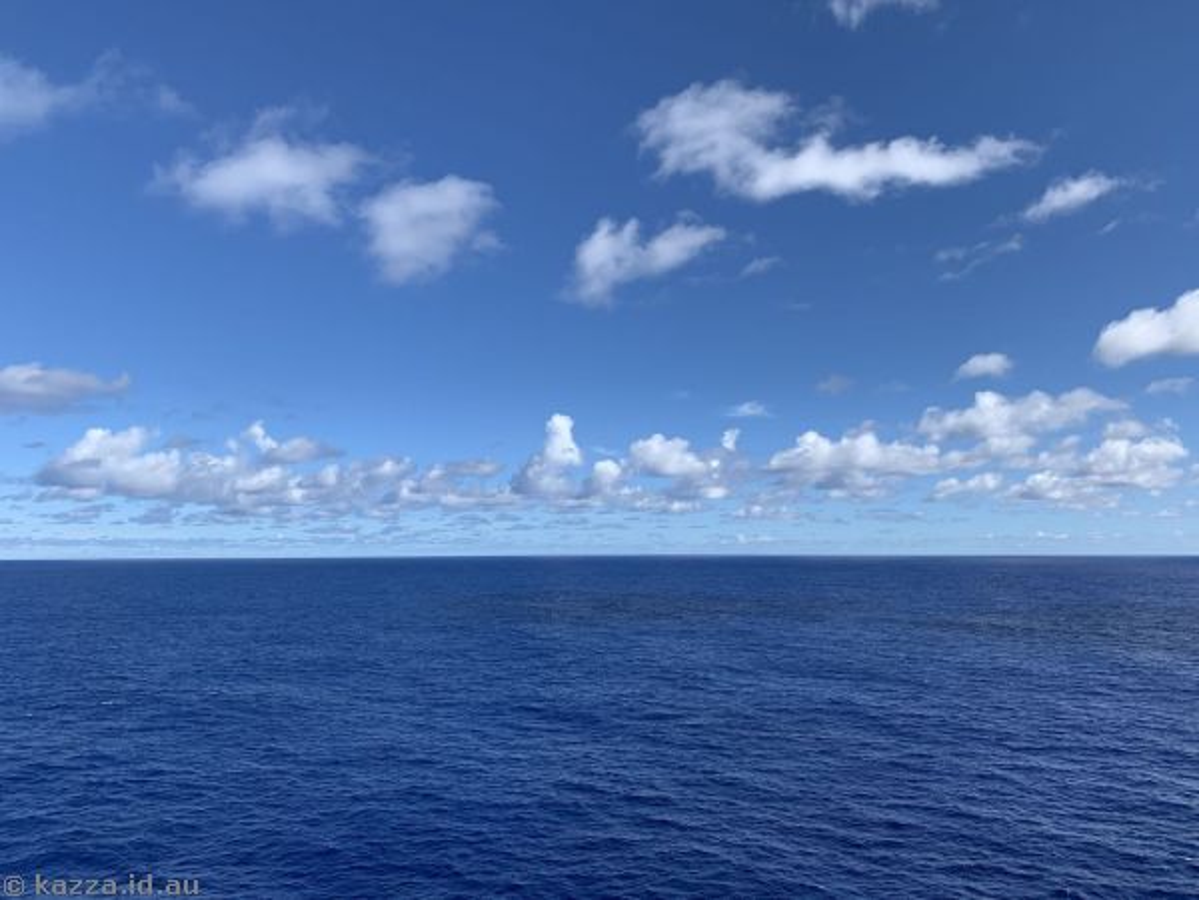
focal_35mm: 26
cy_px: 450
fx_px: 901
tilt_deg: +7.2
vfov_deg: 53.1
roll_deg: +0.2
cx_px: 600
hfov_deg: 67.3
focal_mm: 4.25
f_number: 1.8
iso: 25
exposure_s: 1/2681
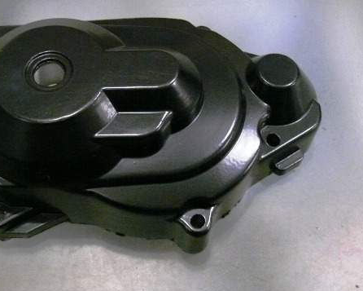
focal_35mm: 49
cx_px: 120
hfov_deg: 37.6
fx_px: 527
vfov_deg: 30.8
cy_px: 143
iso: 800
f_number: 2.8
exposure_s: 1/20
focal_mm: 7.4
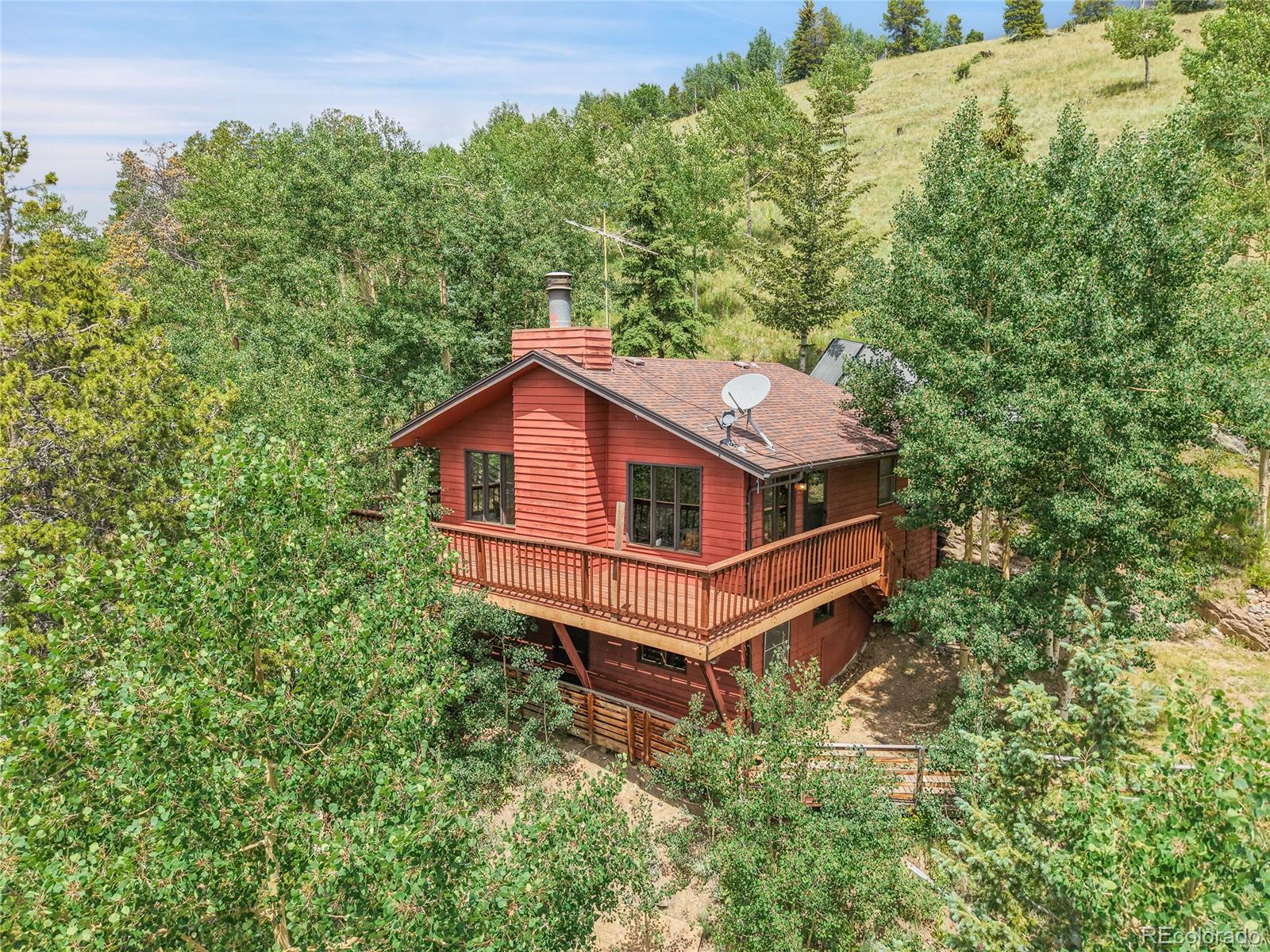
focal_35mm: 24
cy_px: 476
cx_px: 635
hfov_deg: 71.6
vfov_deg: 56.8
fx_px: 881
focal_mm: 8.67
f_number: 1.8
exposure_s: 1/4000
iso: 220
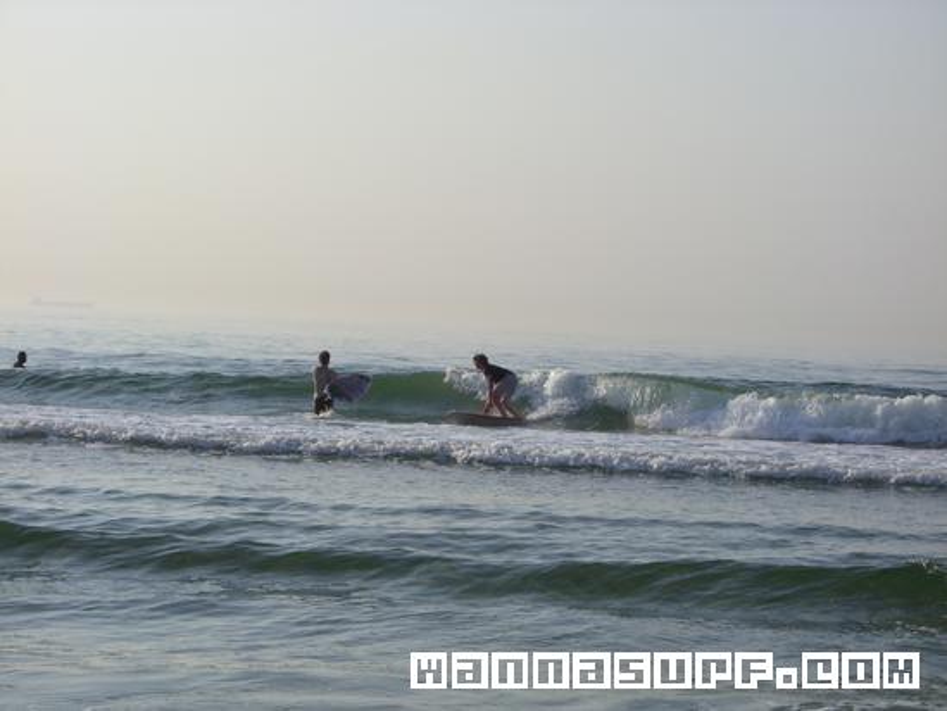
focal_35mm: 114
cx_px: 474
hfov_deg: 17.3
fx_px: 3119
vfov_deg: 13.0
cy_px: 356
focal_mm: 18.6
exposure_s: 1/320
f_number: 8.3
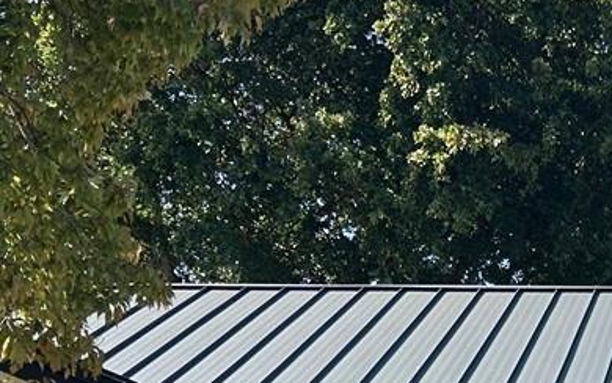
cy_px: 556
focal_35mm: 113
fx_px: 1885
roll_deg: +2.2
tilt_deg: +5.6
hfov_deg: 17.1
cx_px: 854
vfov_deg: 11.2
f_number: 1.5
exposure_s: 1/1901
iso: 50
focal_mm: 5.7
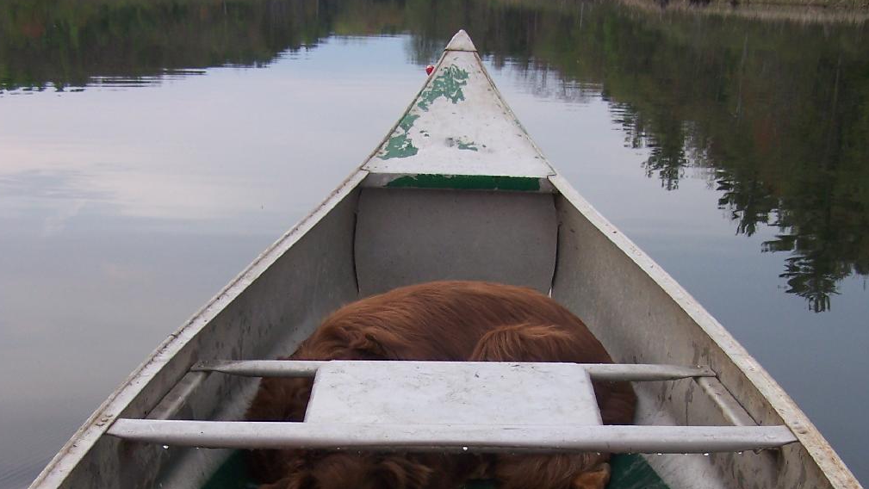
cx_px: 431
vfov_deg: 20.9
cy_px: 459
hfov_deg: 37.2
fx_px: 1291
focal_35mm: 56
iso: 80
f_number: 2.8
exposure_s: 1/100
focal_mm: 6.3
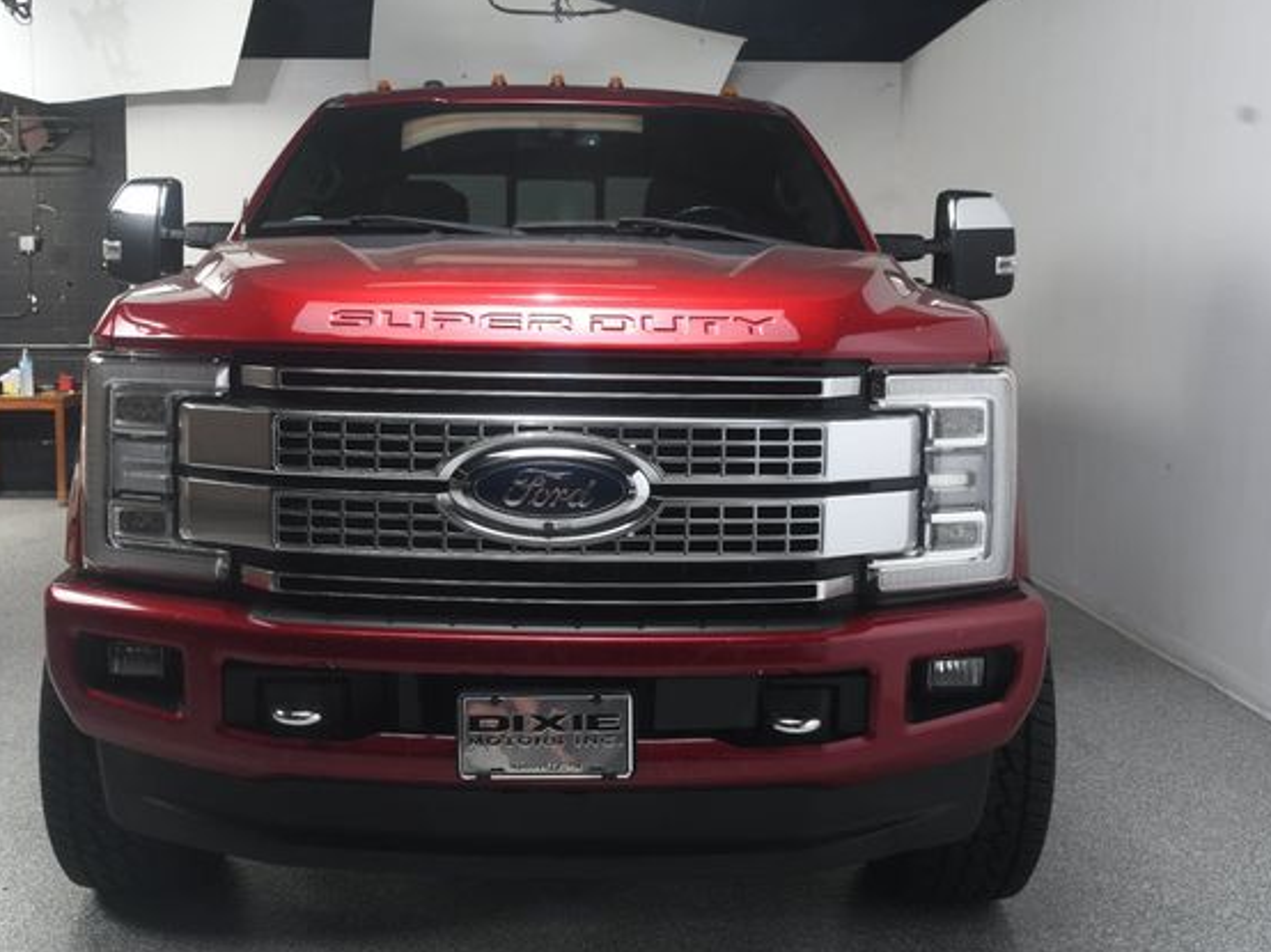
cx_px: 564
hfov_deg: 46.7
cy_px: 475
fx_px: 1468
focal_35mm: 40
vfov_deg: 35.9
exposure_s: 1/160
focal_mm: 24
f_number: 9
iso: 100
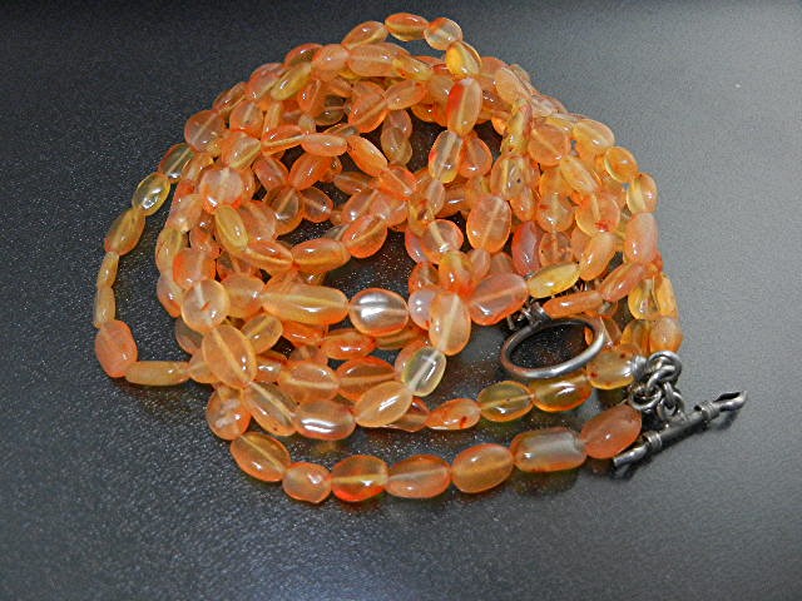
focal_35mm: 34
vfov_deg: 41.8
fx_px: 788
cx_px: 401
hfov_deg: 54.0
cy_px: 300
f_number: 7.2
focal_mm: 6.2
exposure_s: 1/30
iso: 800
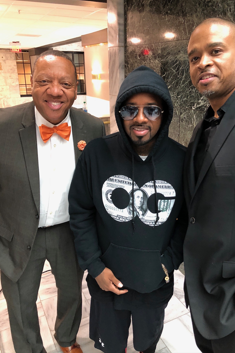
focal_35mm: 30
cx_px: 134
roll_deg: +0.5
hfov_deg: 43.5
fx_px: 294
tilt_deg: -18.7
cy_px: 171
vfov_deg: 61.9
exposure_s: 1/12
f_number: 1.8
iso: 100
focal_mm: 3.99
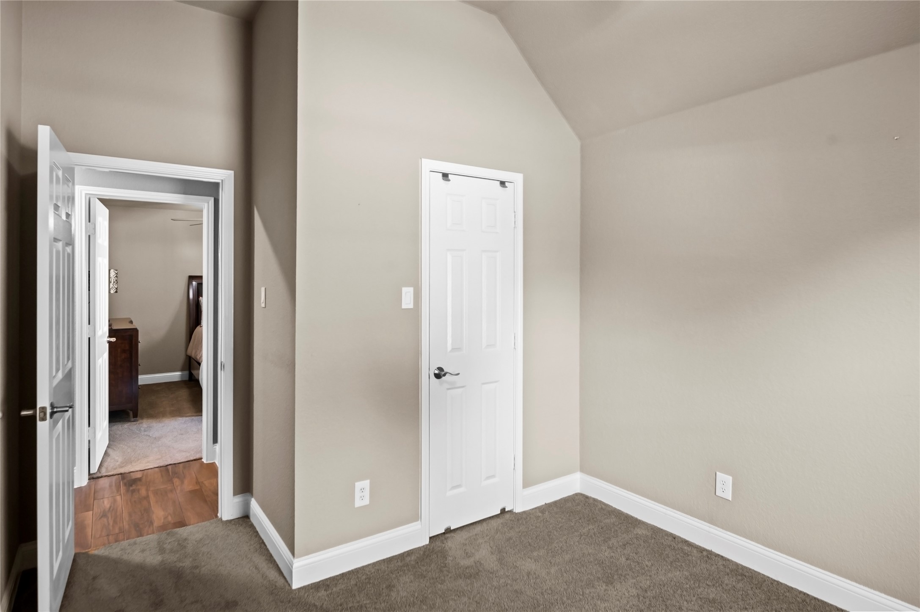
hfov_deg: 86.9
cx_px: 460
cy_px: 306
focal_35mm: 19
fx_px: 485
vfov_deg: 64.5
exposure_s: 1/15
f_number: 5.6
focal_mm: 19
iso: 800
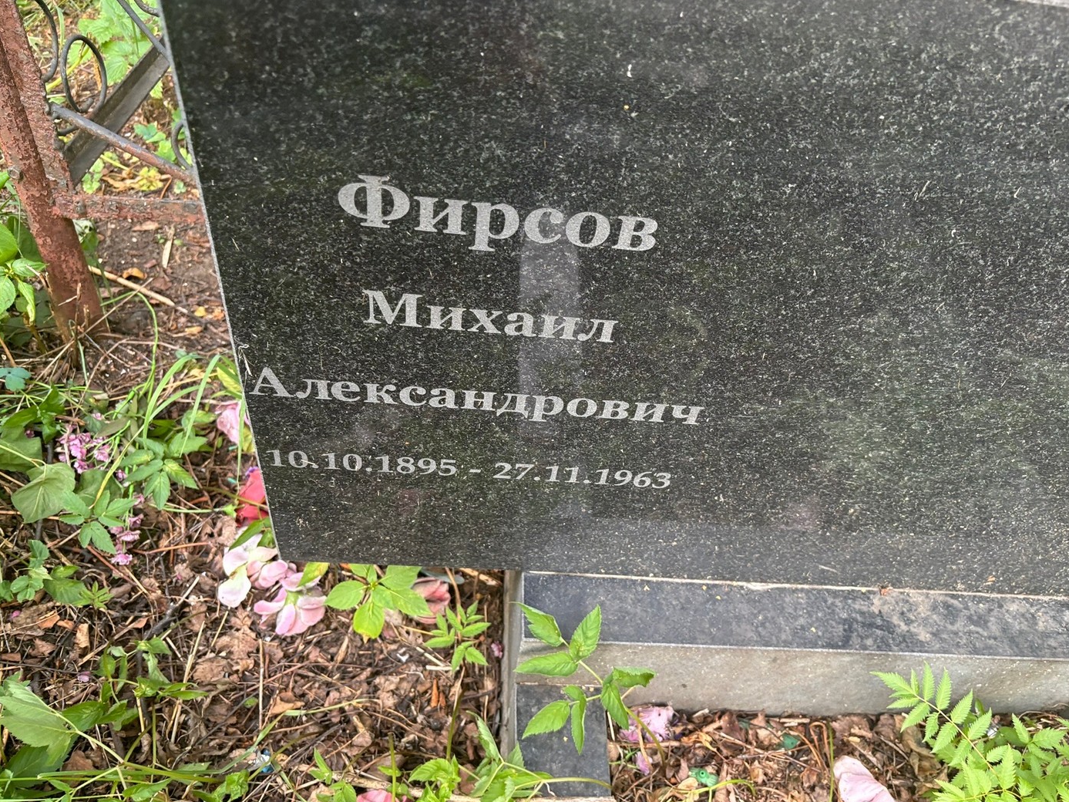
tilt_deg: -45.9
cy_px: 403
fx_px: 834
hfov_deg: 65.3
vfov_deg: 51.3
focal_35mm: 27
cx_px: 553
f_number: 1.6
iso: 125
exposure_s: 1/77
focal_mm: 5.96
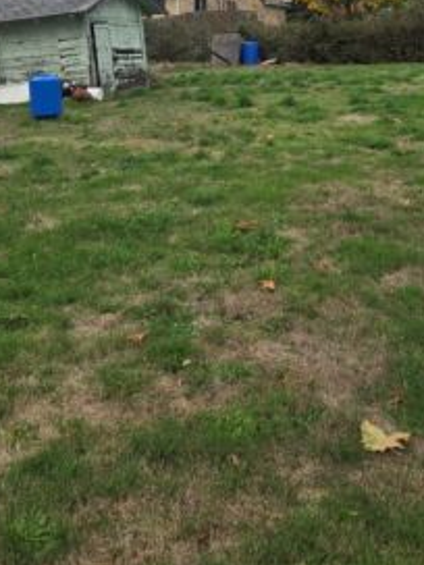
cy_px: 109
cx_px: 291
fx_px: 735
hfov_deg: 31.9
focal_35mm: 45
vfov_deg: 40.3
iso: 25
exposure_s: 1/535
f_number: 1.8
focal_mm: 5.4
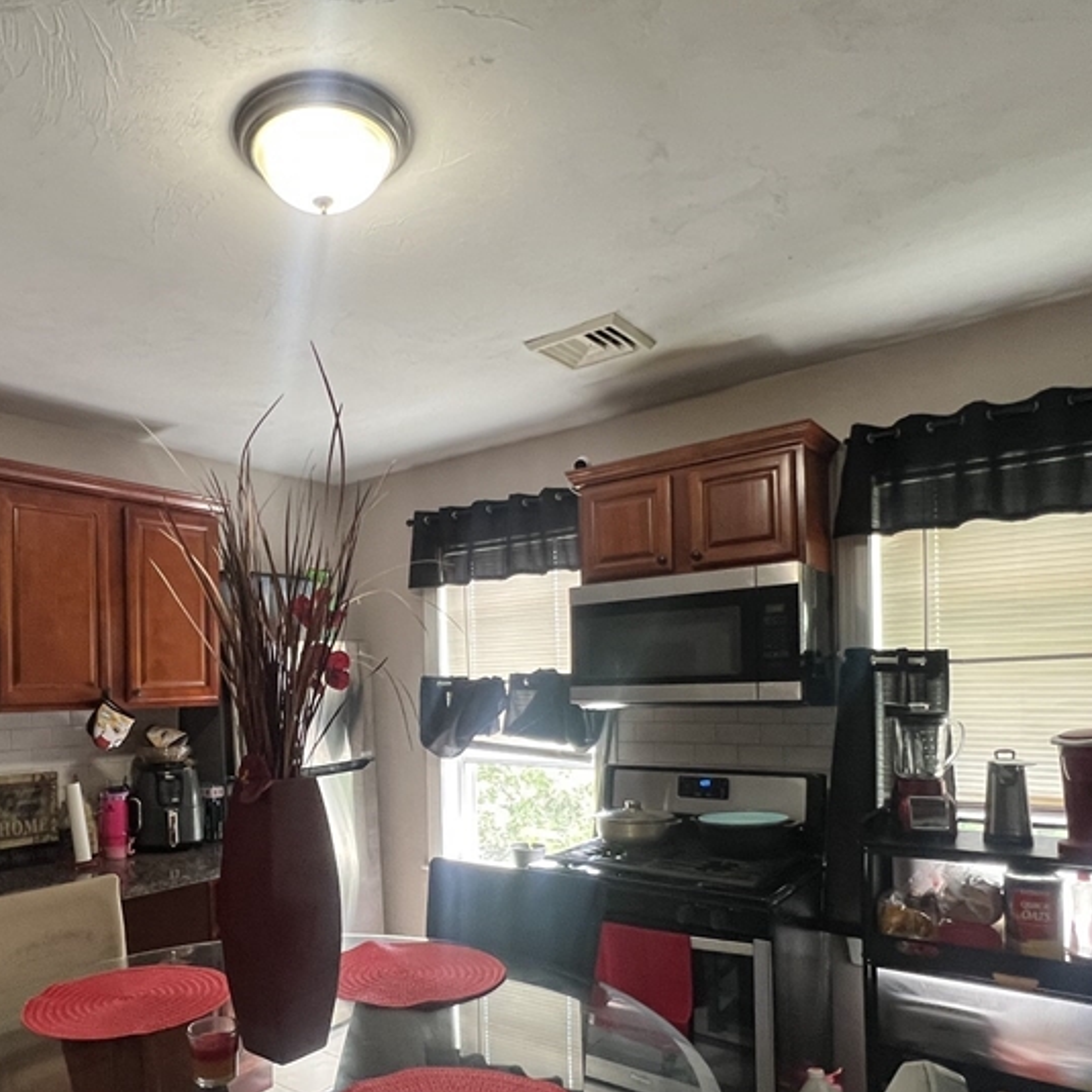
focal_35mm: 22
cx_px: 382
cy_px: 698
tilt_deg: -1.3
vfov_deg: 68.3
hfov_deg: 68.1
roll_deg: +0.4
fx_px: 785
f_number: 1.8
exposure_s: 1/60
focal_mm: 1.57
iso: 320
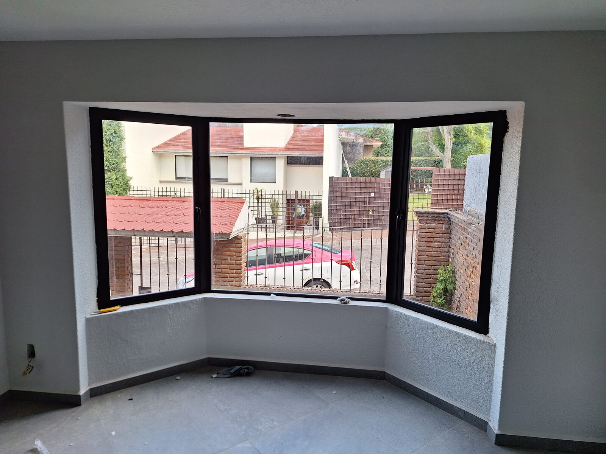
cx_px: 303
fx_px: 403
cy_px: 227
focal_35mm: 23
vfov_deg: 58.9
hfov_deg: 73.9
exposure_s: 1/293
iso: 40
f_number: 1.8
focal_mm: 5.54
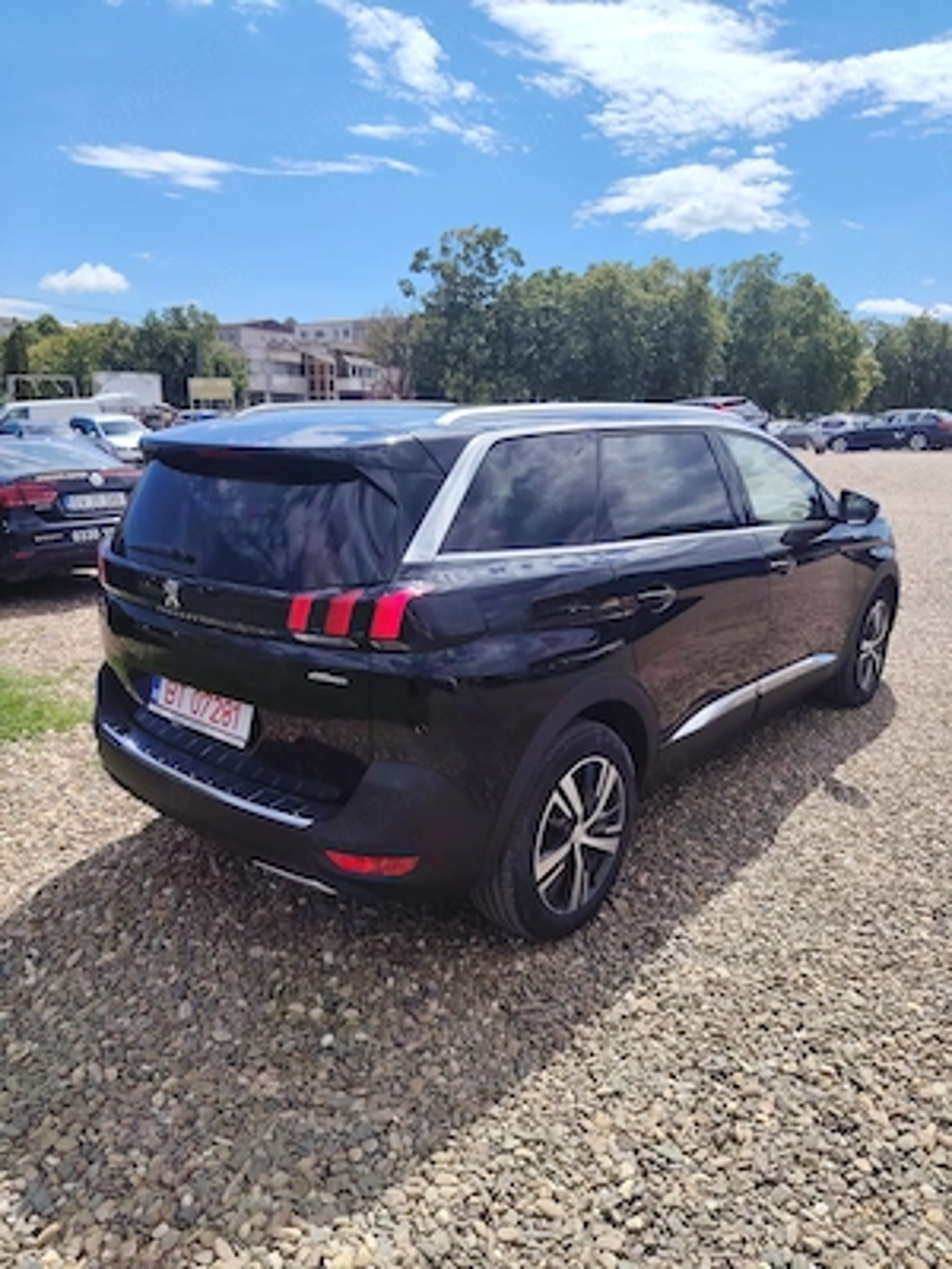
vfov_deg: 71.6
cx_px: 476
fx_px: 880
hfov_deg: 56.8
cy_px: 634
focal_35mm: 24
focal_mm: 5.25
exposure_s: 1/1549
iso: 101
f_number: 1.75
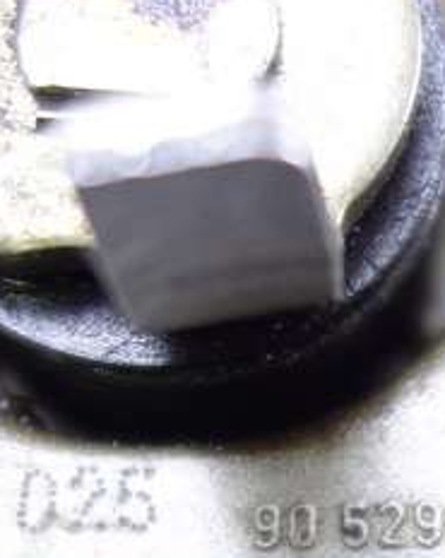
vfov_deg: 20.4
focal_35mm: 93
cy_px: 434
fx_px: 1534
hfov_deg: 16.4
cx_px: 349
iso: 125
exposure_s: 1/30
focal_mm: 10.4
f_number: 1.8
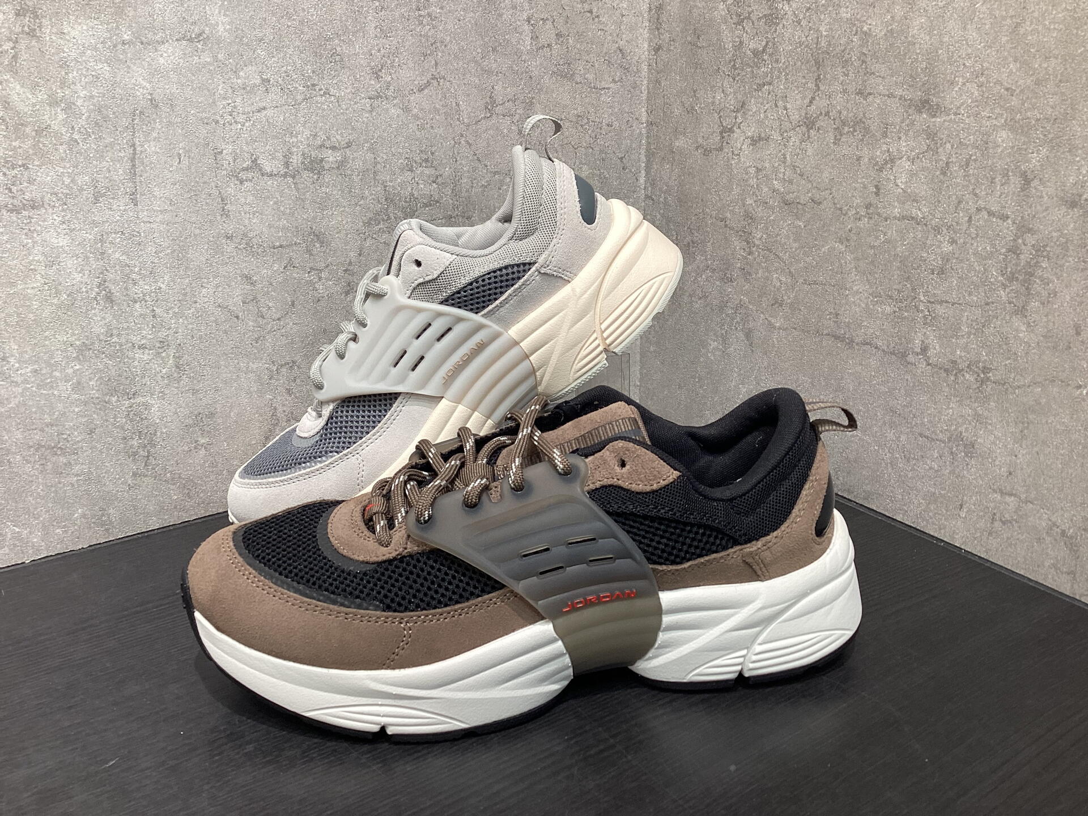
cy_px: 408
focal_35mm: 31
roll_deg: +0.1
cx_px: 544
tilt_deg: -20.1
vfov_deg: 45.4
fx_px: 974
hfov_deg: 58.4
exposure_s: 1/50
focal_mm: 3.3
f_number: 2.4
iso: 64
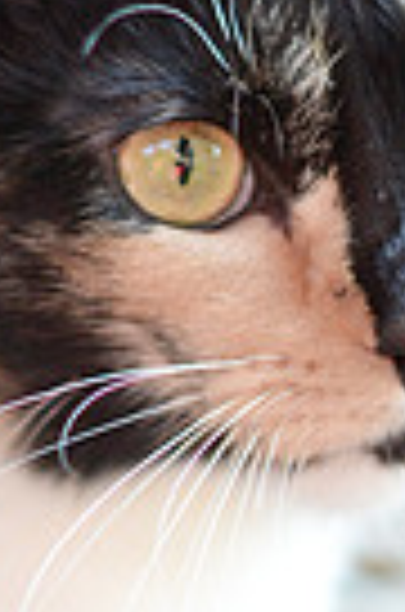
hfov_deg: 5.5
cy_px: 477
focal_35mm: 248
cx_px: 171
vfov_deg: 8.3
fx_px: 4206
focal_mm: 50
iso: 1250
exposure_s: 1/1000
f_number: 2
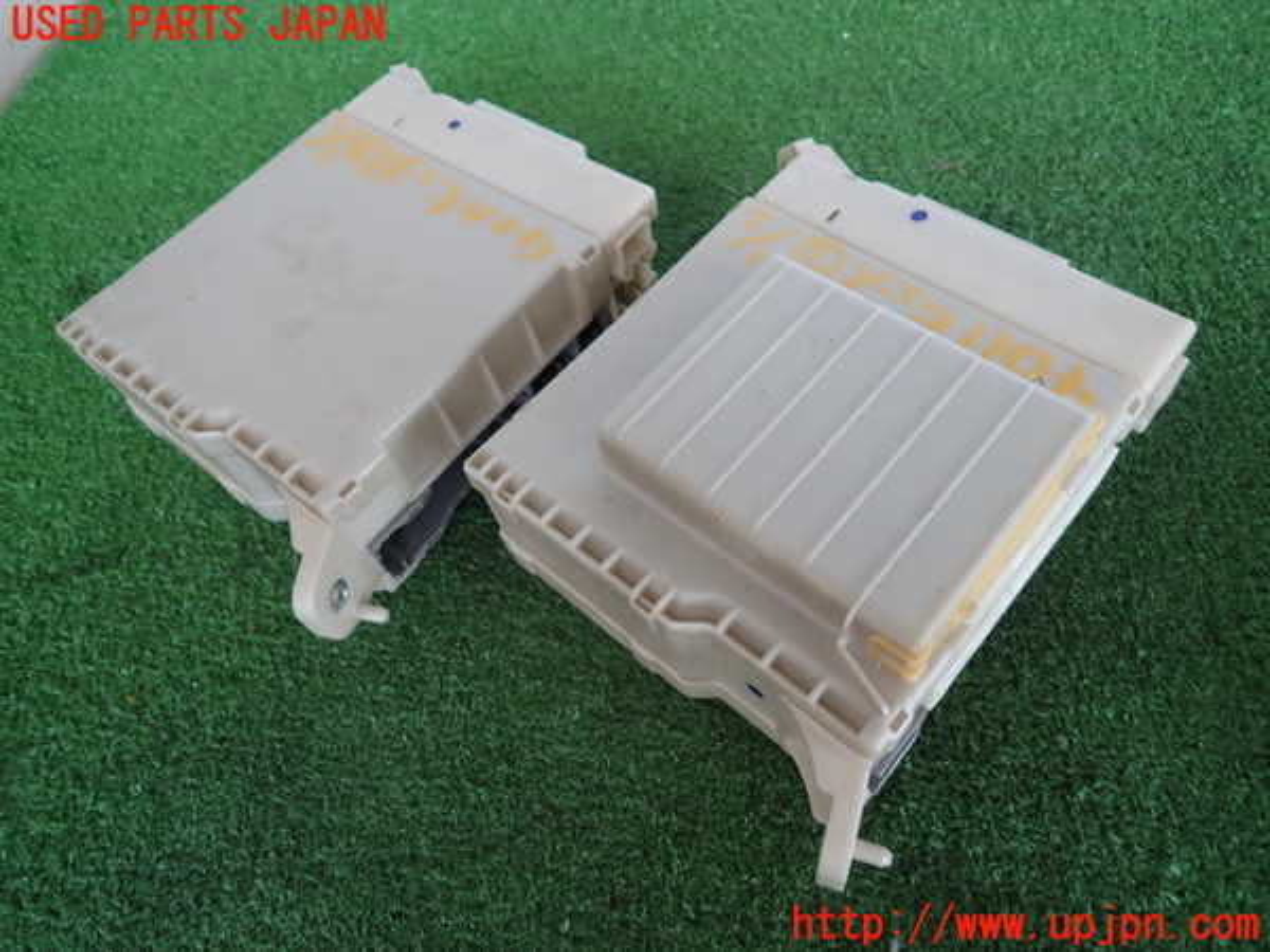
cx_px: 635
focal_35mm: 25
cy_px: 476
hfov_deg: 69.4
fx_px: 917
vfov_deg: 54.9
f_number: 2
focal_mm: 4.5
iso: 160
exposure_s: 1/60
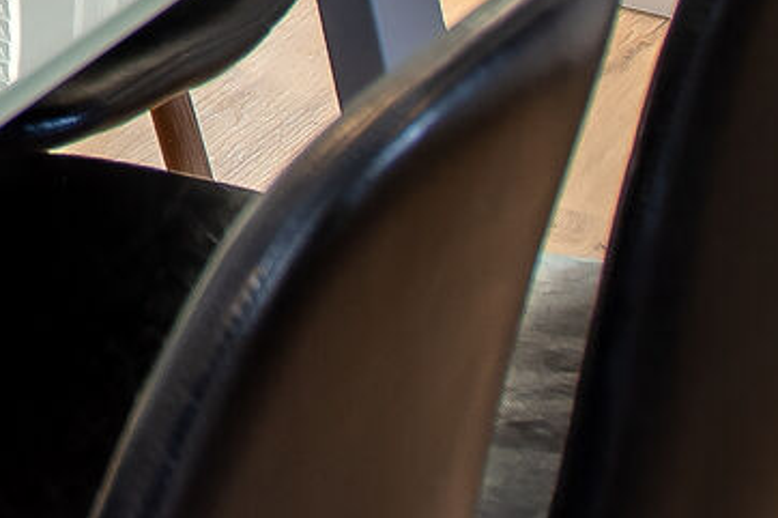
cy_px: -1433
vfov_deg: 6.7
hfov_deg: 9.6
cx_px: -1479
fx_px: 3672
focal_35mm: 170
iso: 100
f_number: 7.1
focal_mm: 22
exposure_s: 1/15
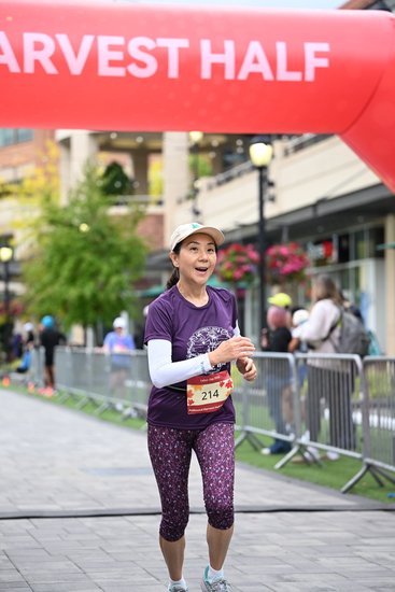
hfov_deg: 15.5
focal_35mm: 88
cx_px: 198
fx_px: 1447
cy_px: 296
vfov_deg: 23.1
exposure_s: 1/2000
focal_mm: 88
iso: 640
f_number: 2.8
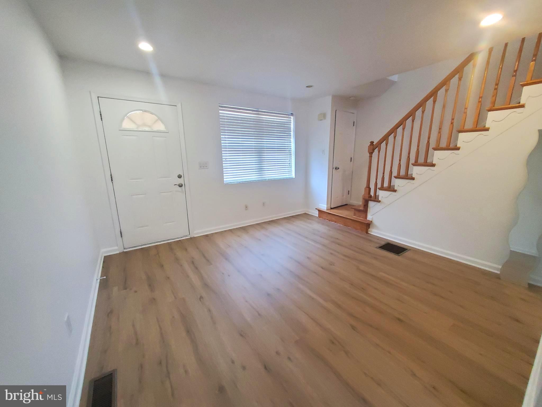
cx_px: 271
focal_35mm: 13
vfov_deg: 89.9
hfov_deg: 106.2
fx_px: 204
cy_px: 204
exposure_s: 1/60
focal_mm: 1.8
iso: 400
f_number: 2.2
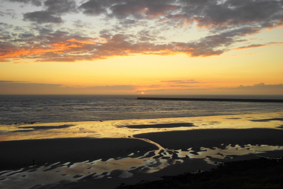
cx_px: 142
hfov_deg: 49.5
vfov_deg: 34.2
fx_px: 307
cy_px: 94
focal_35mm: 39
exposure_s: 1/60
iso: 100
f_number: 4.5
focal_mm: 26
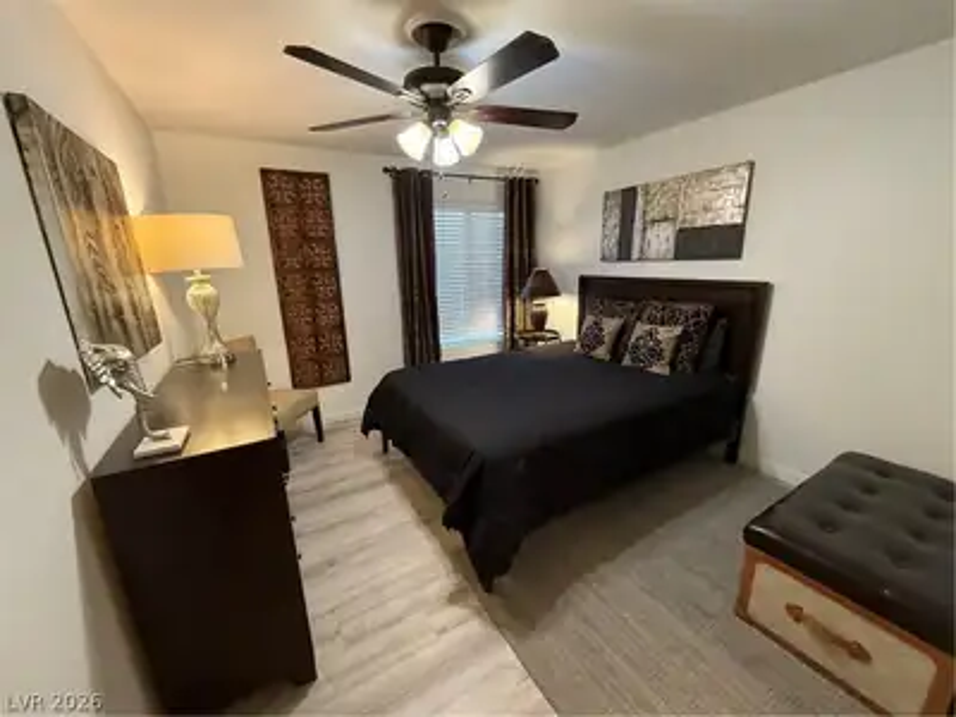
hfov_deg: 102.1
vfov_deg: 85.7
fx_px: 387
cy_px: 358
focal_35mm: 14
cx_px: 478
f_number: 2.2
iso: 500
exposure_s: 1/60
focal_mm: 2.22
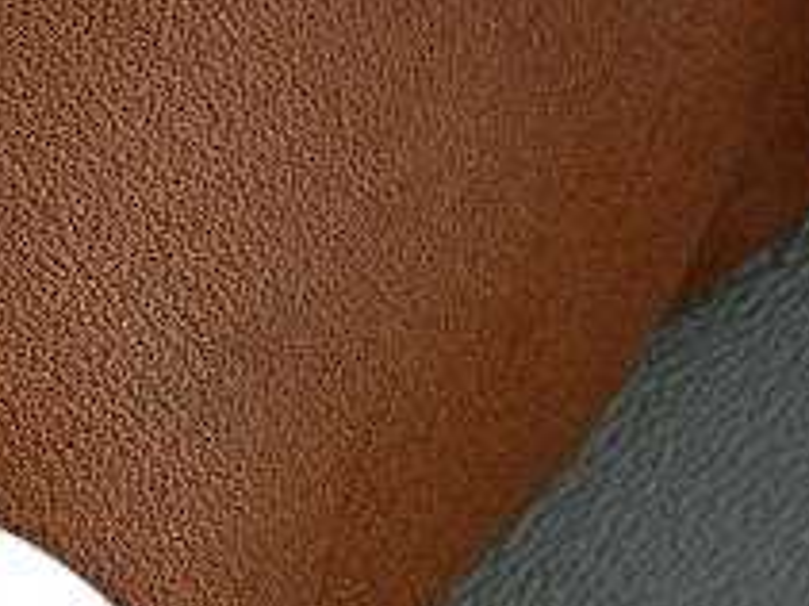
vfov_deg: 8.2
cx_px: -360
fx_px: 4181
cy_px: 821
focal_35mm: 179
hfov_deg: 10.7
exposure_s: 1/20.5
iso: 400
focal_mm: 10.6
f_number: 4
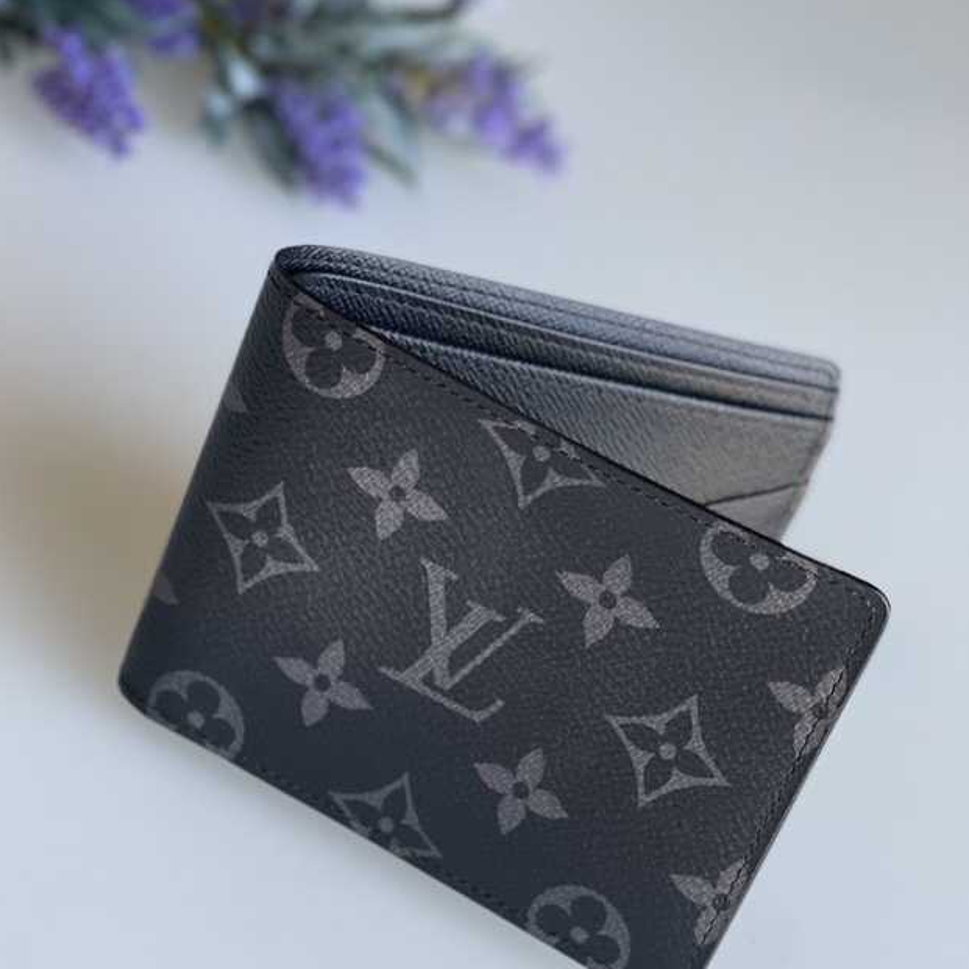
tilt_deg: -28.2
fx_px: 2597
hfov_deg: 21.1
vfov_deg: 21.1
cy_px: 648
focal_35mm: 82
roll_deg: -23.4
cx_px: 445
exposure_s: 1/121
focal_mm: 7.5
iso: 125
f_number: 2.2
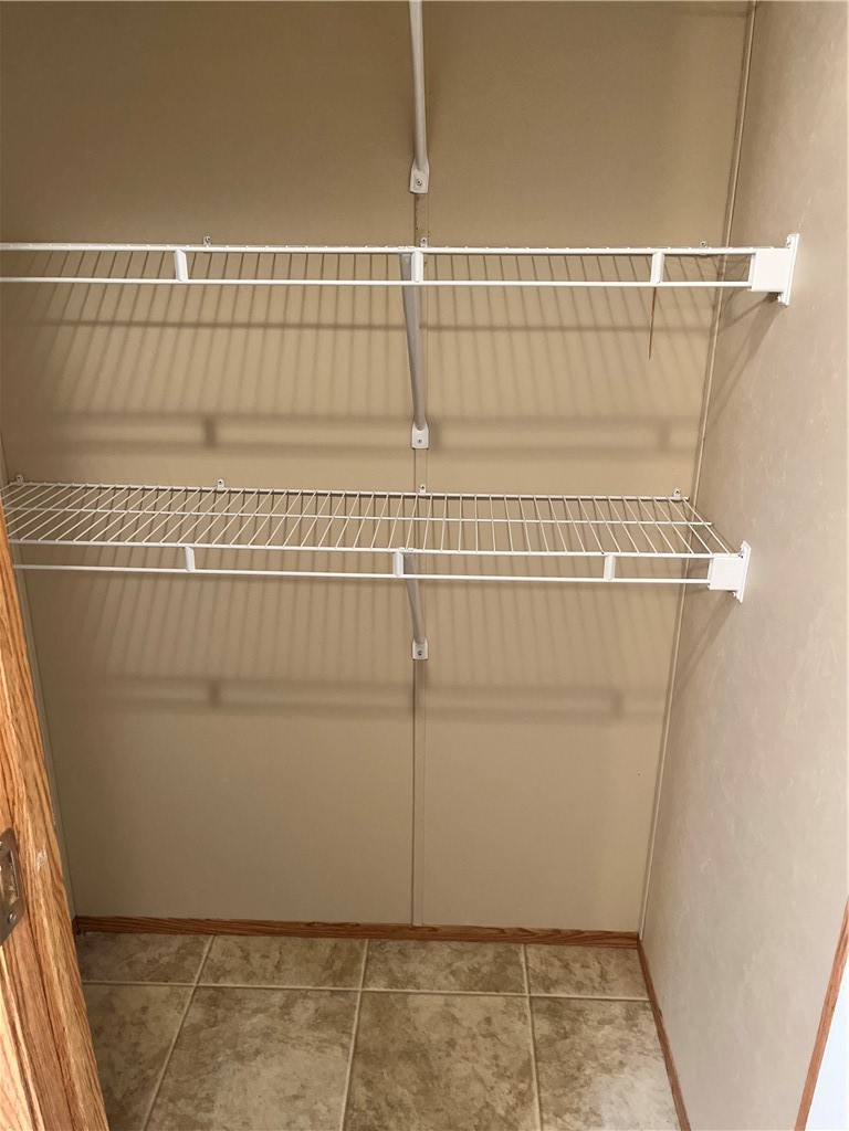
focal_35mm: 26
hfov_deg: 53.1
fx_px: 850
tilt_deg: -18.9
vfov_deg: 67.3
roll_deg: +0.2
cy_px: 566
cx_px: 424
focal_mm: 5.1
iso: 400
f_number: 1.6
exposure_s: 1/60
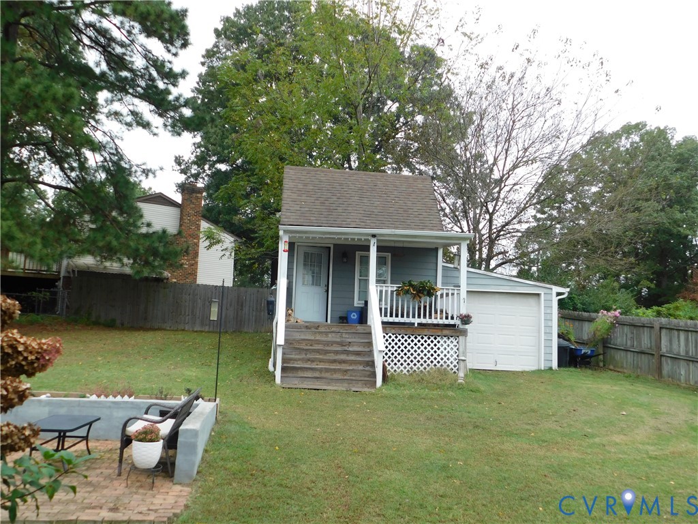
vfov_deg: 46.8
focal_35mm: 30
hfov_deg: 60.0
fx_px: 605
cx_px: 349
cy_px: 262
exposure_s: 1/200
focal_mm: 5.3
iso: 125
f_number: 3.2
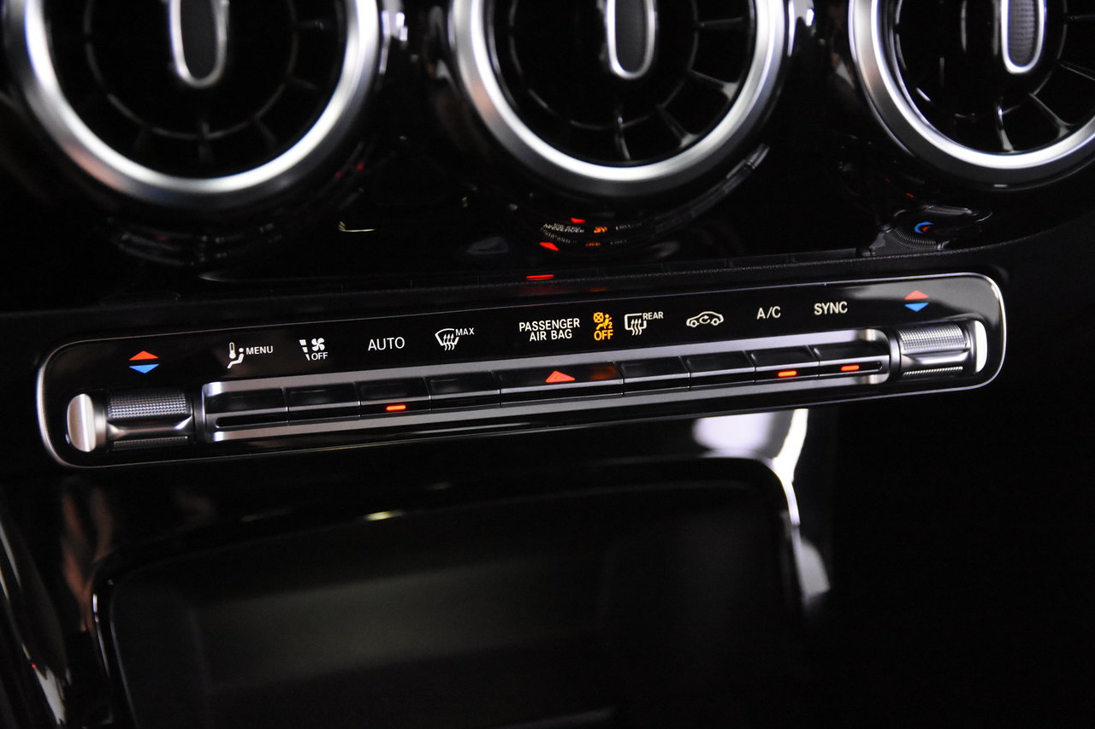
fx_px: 2053
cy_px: 364
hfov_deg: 29.9
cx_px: 548
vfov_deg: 20.2
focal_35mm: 68
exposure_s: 1/80
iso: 8000
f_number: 3.5
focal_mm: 45
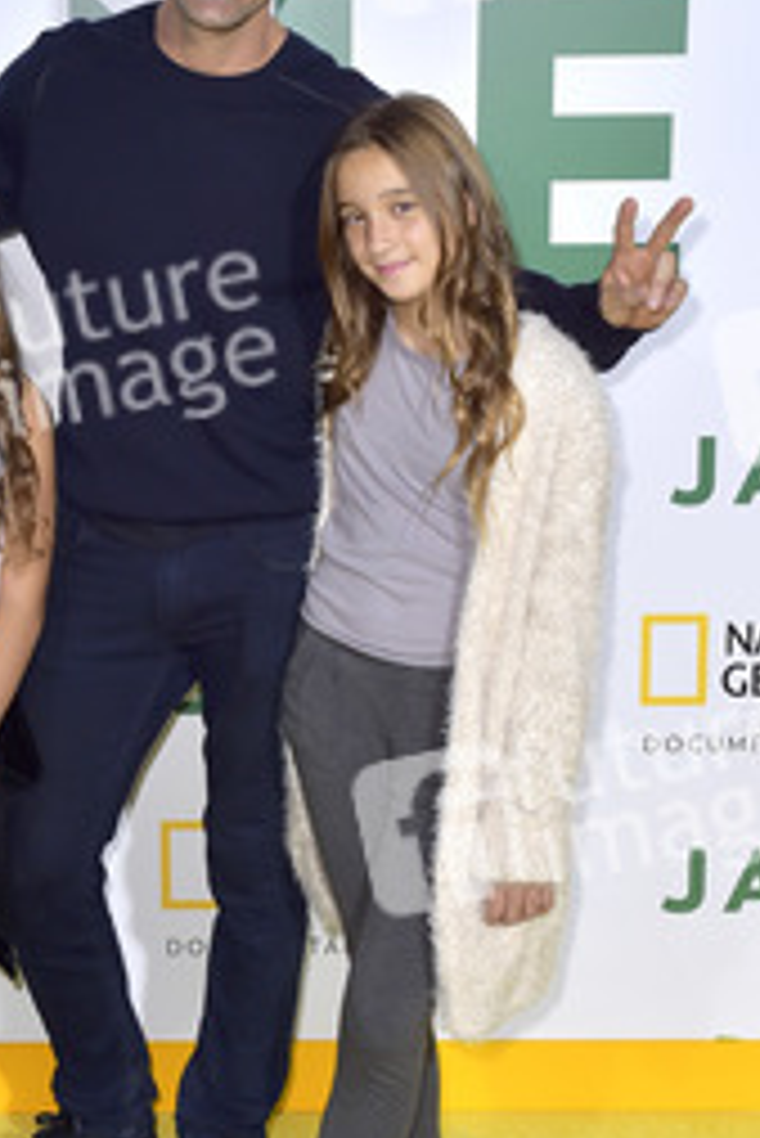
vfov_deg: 26.6
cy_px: 585
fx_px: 2403
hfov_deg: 17.8
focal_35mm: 76
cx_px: 178
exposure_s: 1/320
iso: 500
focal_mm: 48
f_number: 6.3
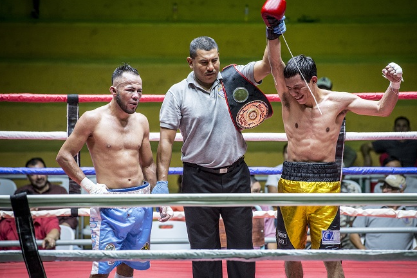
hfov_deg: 9.5
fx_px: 2502
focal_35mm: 216
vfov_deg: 6.4
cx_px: 223
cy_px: 144
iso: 2000
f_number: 5
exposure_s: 1/250
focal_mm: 200
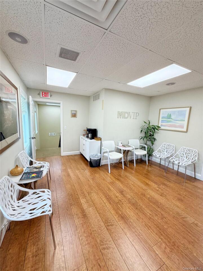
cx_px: 102
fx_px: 109
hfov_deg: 85.7
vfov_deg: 102.1
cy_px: 136
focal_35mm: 14
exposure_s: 1/120
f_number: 2.2
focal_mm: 2.22
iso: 125
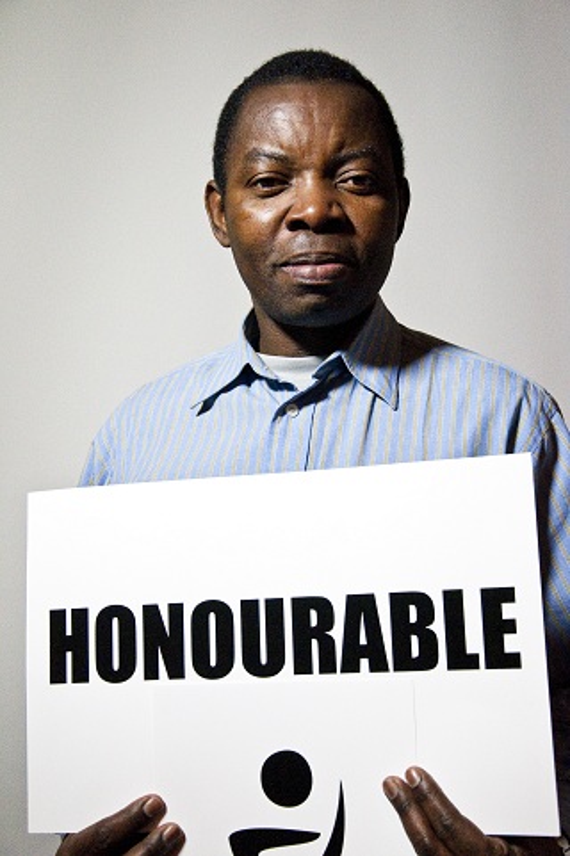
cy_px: 428
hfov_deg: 23.7
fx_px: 1356
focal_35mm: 57
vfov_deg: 35.1
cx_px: 285
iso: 3200
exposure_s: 1/400
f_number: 5.6
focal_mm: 38
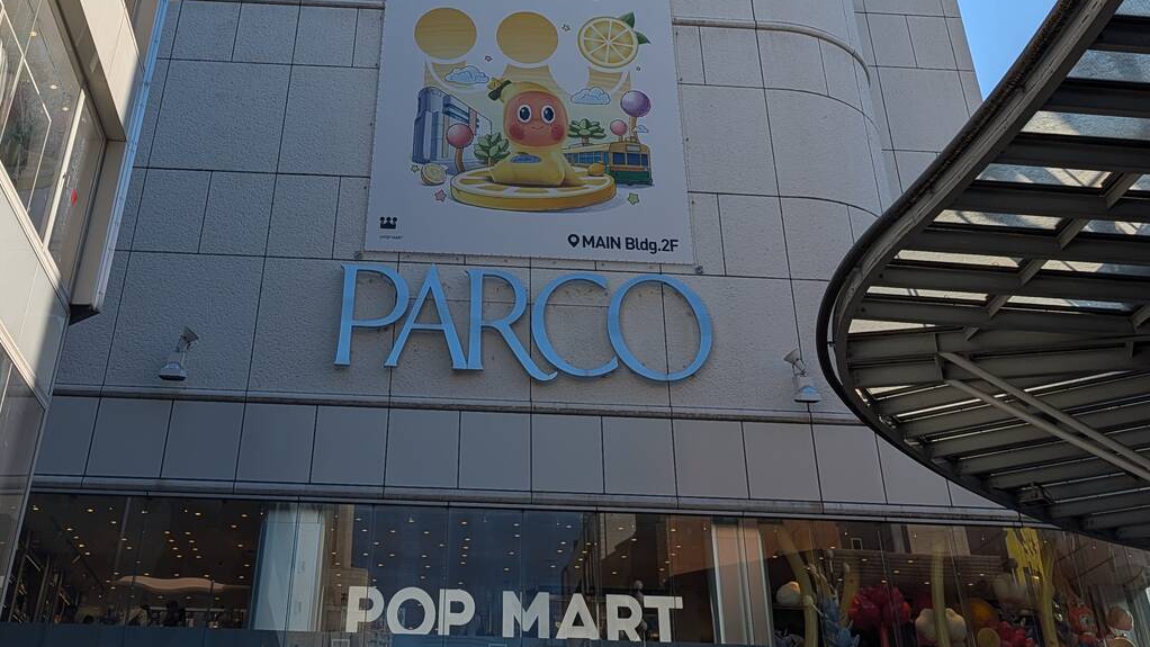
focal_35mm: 41
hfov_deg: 49.3
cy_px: -81
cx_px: 515
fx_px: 1250
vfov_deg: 26.5
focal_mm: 6.9
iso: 18
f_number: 1.68
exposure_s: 1/1754
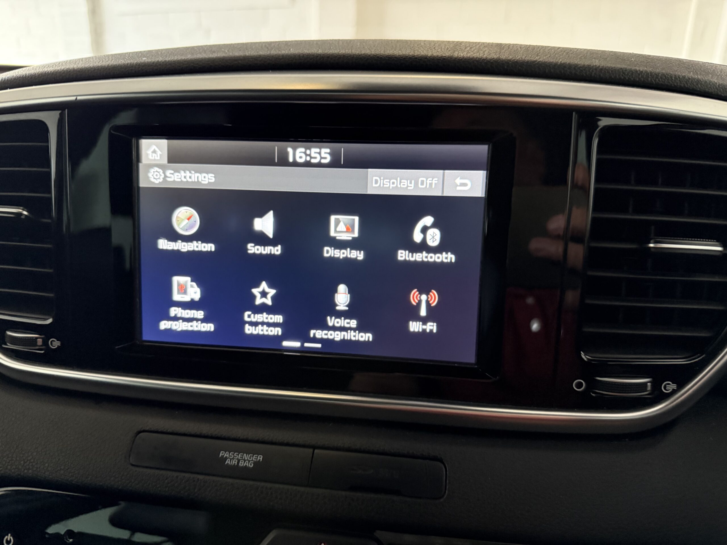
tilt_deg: -15.9
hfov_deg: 71.6
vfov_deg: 56.8
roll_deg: -0.1
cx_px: 364
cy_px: 272
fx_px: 504
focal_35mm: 24
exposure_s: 1/40
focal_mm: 6.76
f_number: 1.78
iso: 800
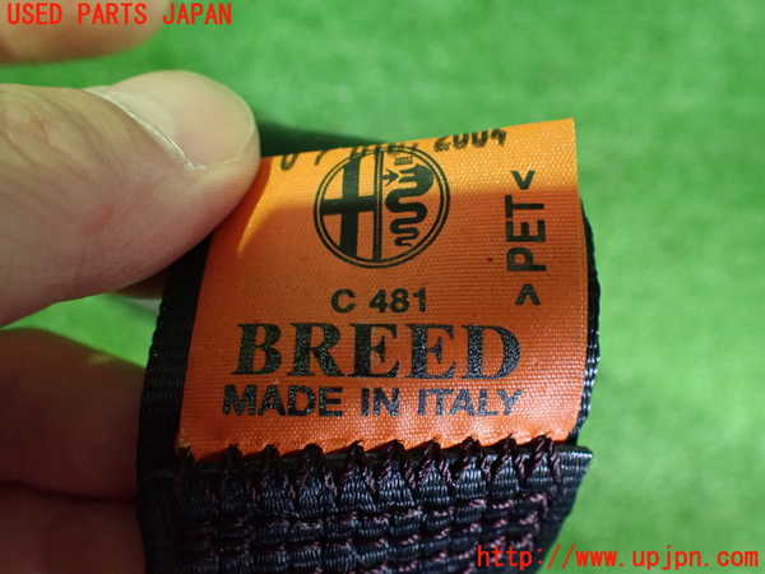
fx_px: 663
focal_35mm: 30
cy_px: 287
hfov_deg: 60.0
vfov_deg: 46.8
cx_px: 382
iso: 1250
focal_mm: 5.4
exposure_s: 1/30
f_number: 2.3
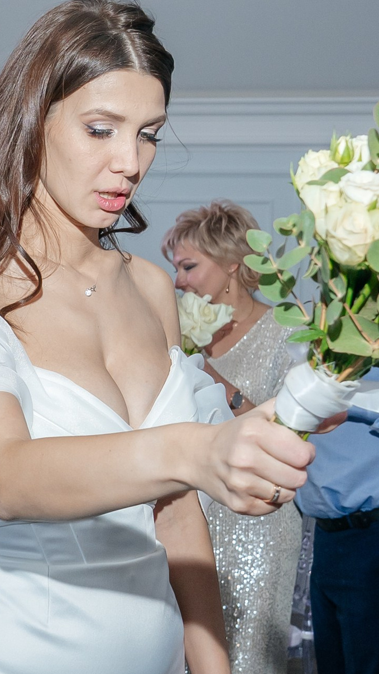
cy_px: 309
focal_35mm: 80
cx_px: -297
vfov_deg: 26.5
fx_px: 1429
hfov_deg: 13.6
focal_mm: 24
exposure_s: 1/200
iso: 400
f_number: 5
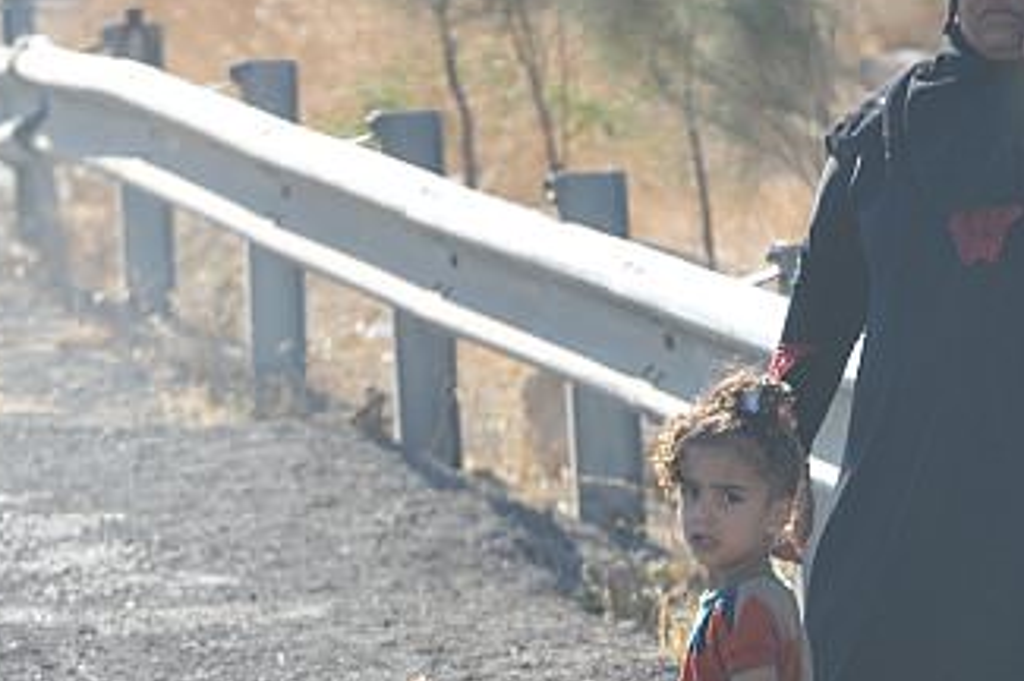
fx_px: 15742
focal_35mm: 554
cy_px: 626
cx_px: 1219
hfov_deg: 3.7
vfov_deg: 2.5
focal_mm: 200
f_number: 9
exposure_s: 1/320
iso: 200
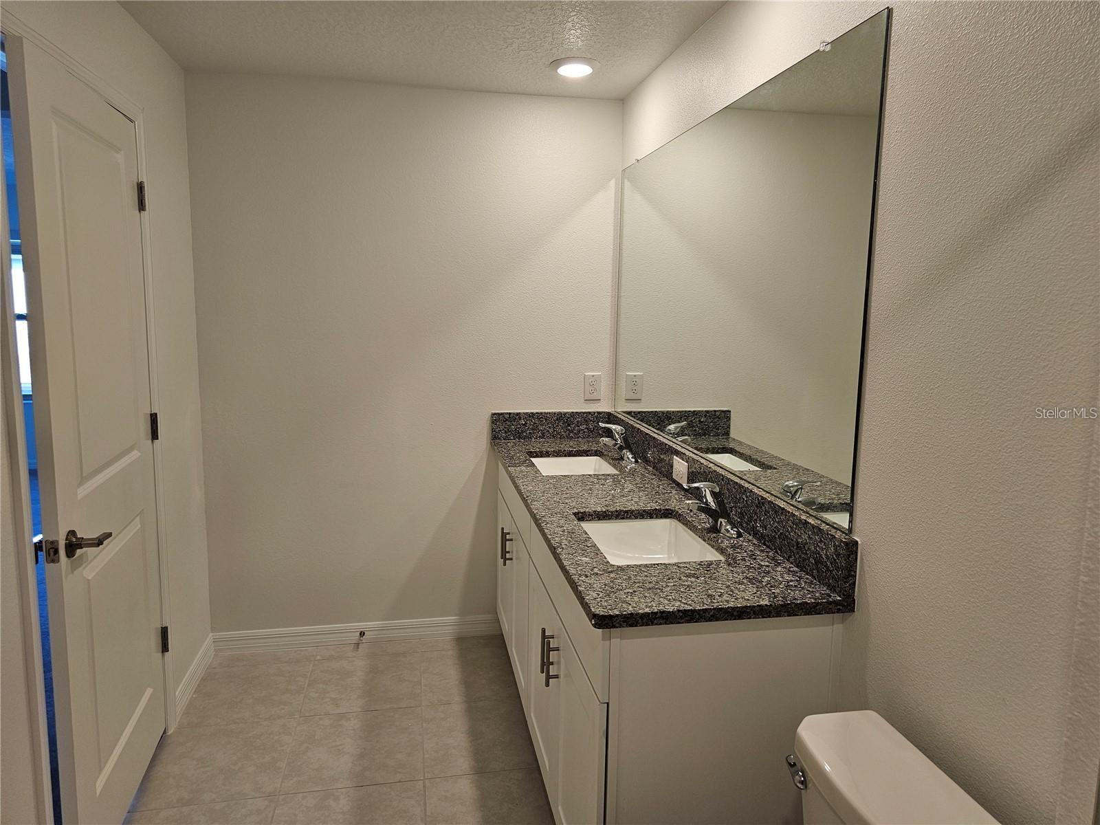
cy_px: 412
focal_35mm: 23
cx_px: 550
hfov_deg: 73.9
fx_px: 731
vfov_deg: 58.9
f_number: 1.7
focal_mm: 6.3
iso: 80
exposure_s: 1/120
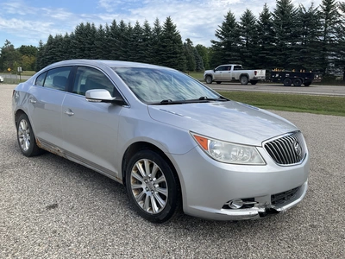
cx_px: 172
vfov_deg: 48.2
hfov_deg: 61.7
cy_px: 130
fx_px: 289
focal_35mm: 29
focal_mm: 3
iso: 25
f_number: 1.8
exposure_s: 1/1311
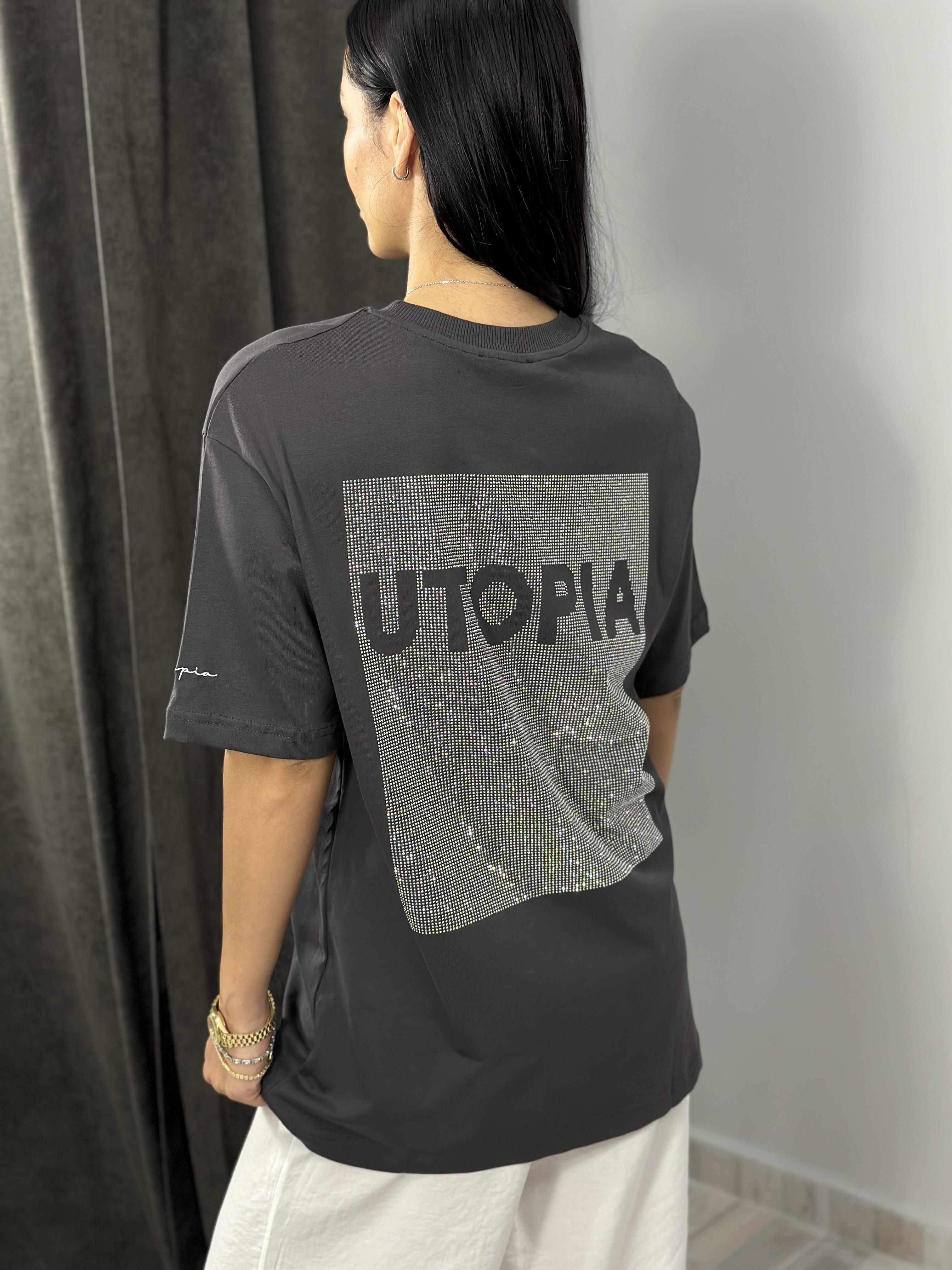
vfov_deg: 39.7
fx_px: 1760
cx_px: 476
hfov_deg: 30.3
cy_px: 635
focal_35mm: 48
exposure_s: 1/100
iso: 160
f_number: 1.78
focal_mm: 6.86
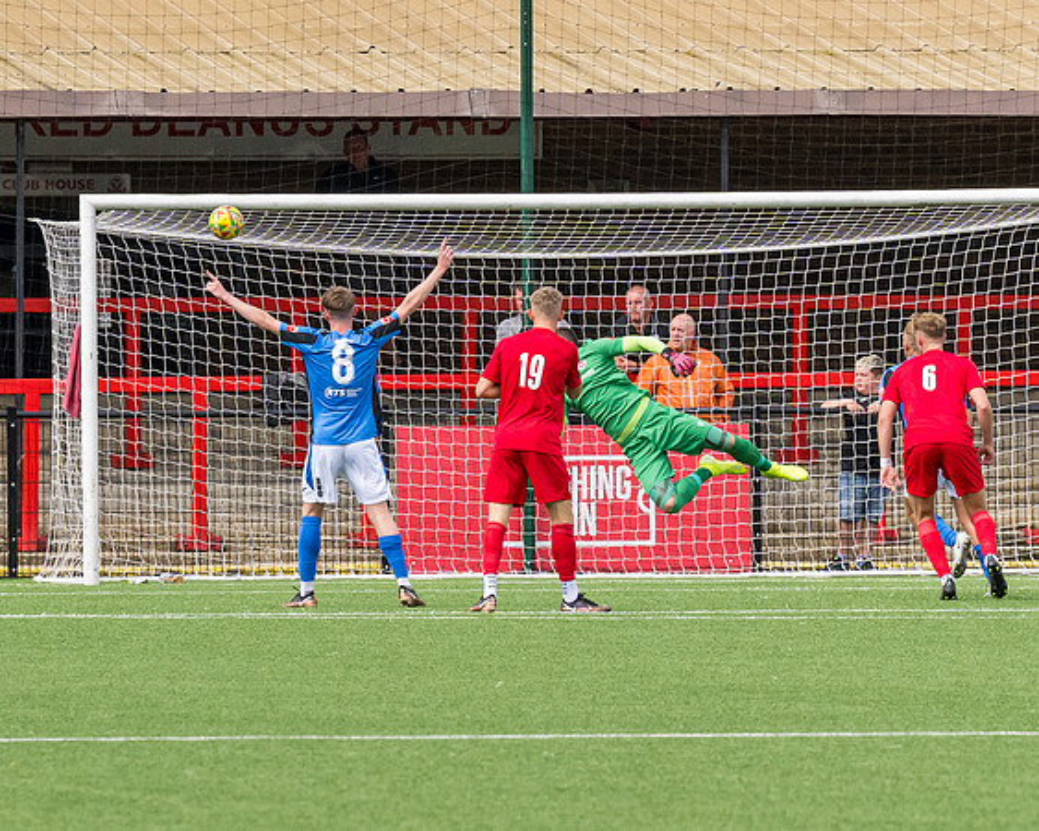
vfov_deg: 3.0
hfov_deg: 3.7
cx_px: 234
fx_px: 15977
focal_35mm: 520
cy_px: 553
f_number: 6.3
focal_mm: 170
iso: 800
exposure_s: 1/2500
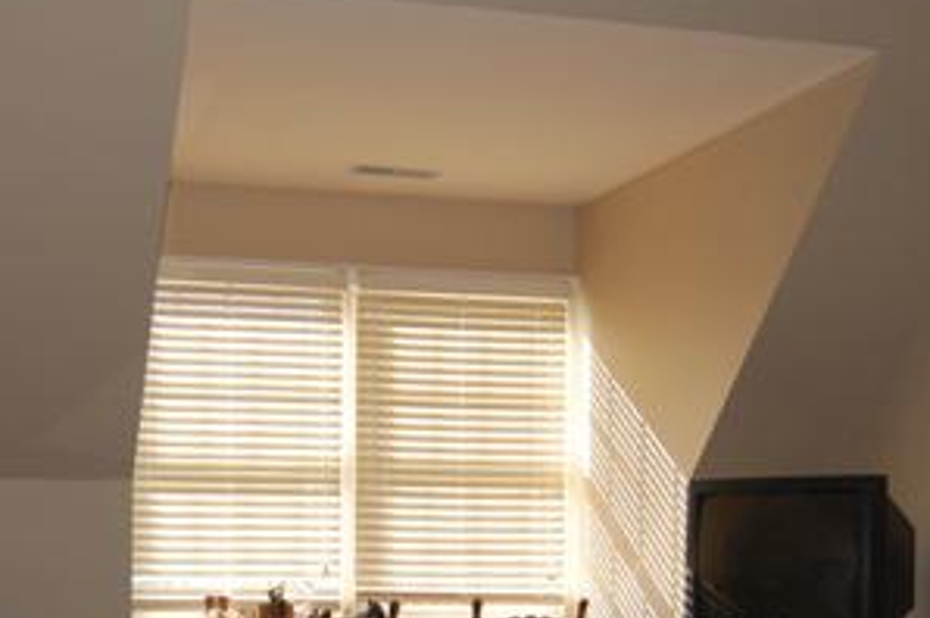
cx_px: 343
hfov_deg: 34.3
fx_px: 1497
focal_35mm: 58
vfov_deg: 22.7
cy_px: 571
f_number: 3.5
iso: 400
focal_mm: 18
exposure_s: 1/160
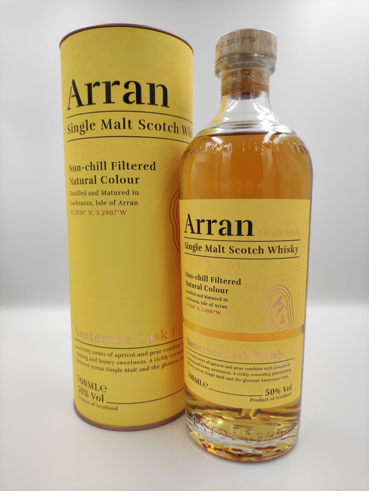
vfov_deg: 69.4
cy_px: 246
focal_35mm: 25
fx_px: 355
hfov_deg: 54.9
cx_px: 184
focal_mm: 5.43
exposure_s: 1/153
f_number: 1.89
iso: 100
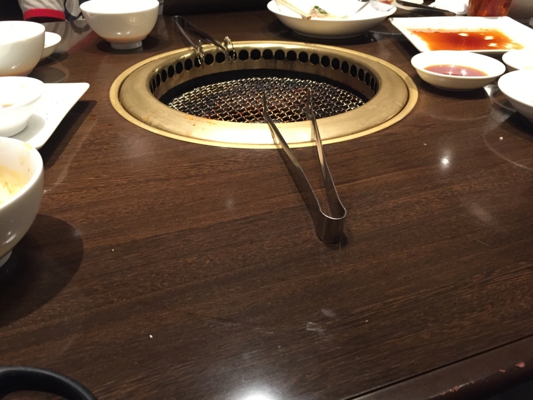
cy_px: 200
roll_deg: +0.1
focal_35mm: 29
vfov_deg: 48.2
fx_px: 447
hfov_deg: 61.7
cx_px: 266
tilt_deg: -33.4
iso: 250
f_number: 2.2
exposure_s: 1/24
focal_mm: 4.15
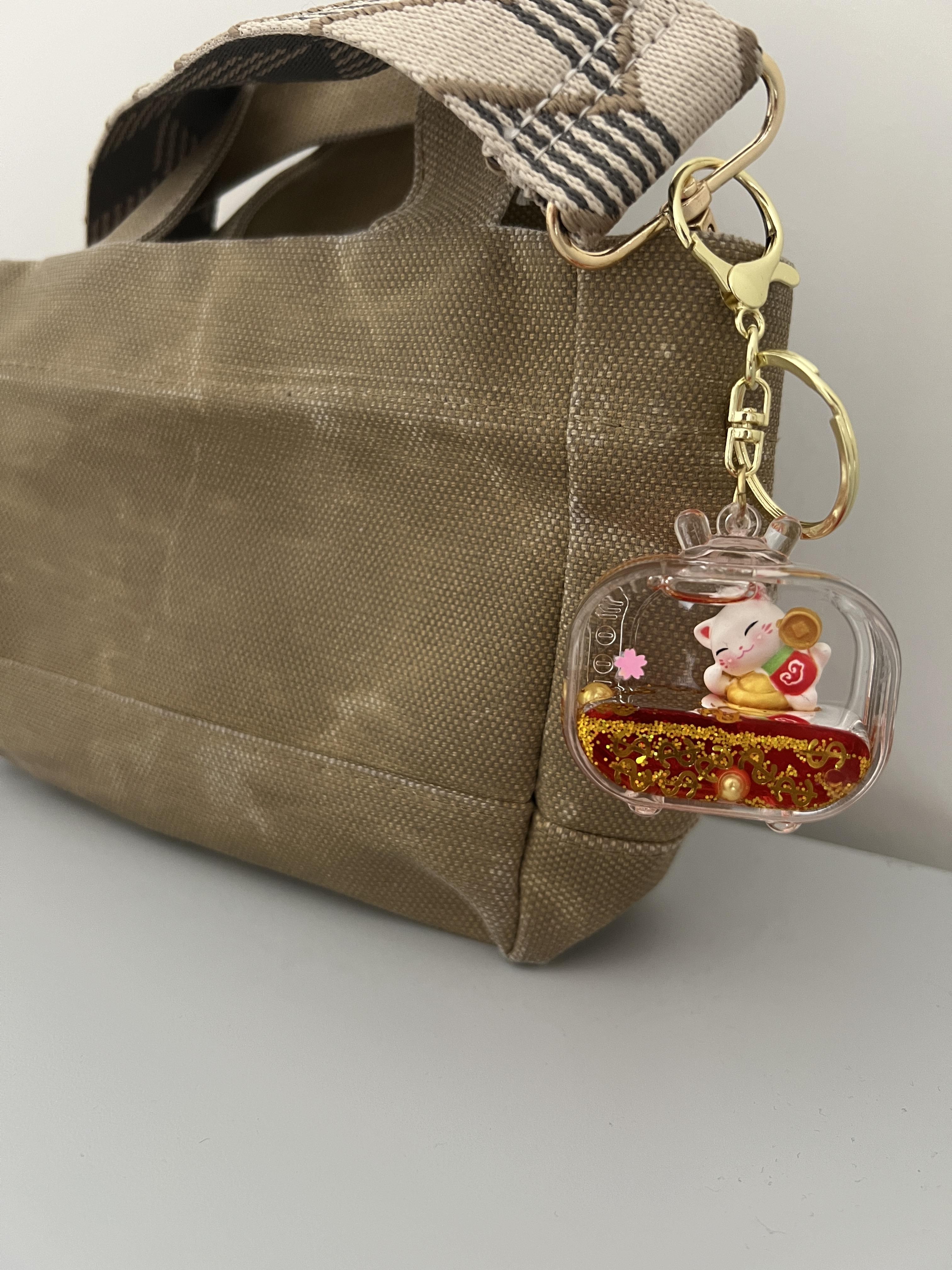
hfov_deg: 53.1
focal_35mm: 26
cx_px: 476
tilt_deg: -15.2
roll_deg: -2.7
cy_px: 635
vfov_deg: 67.3
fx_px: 953
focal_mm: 5.7
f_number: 1.5
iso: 400
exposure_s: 1/60
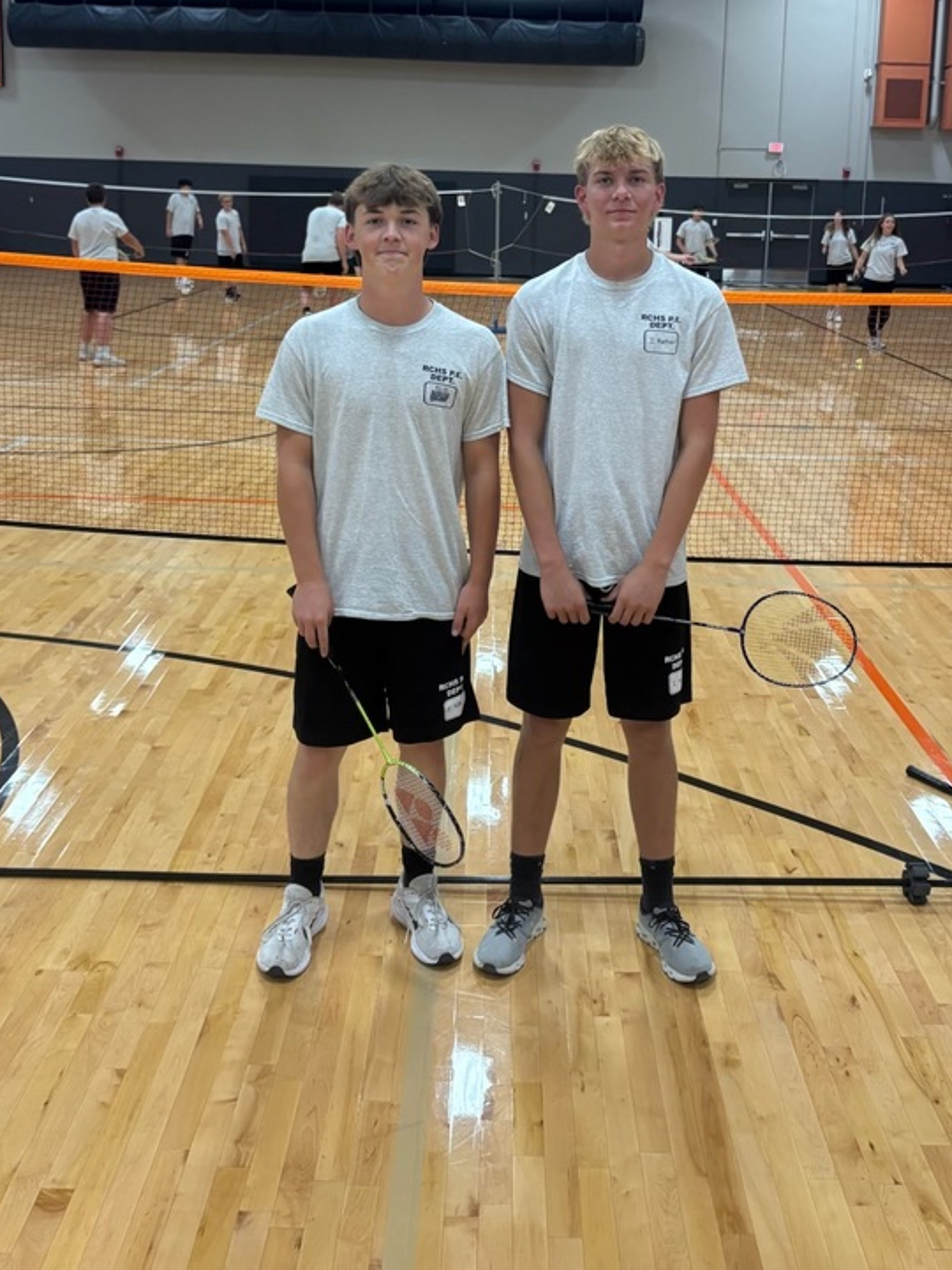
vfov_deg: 49.0
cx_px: 509
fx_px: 1357
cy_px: 397
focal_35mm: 37
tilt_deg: -8.3
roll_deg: -1.2
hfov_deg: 38.6
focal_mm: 5.96
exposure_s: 1/147
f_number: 1.6
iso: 125
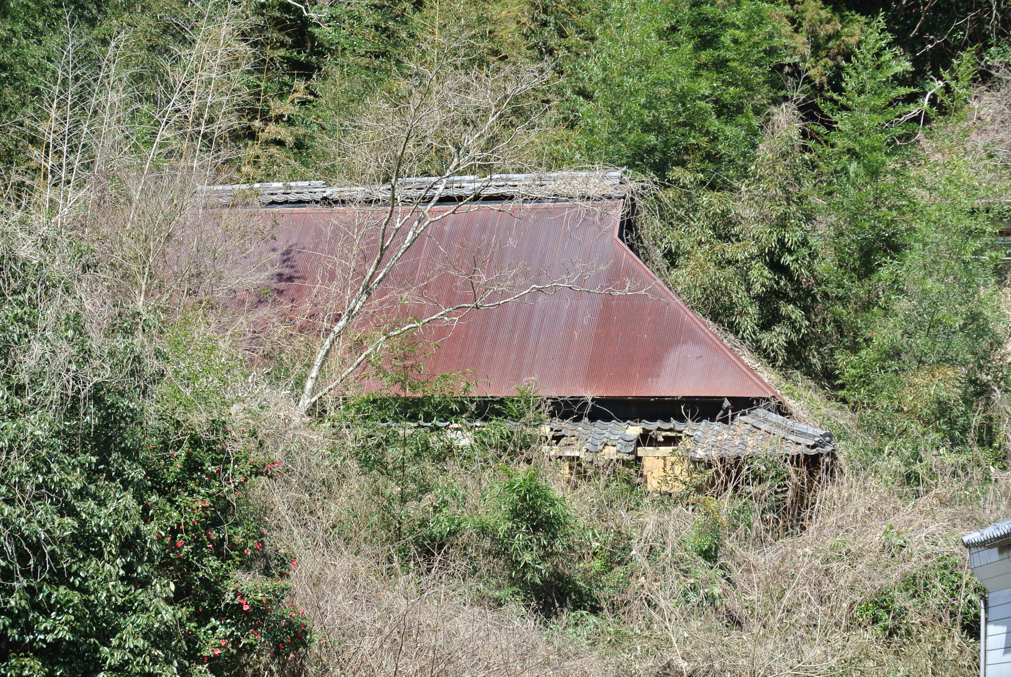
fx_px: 3459
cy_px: 338
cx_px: 506
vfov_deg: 11.2
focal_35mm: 123
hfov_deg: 16.6
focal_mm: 45.9
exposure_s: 1/400
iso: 100
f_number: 4.5
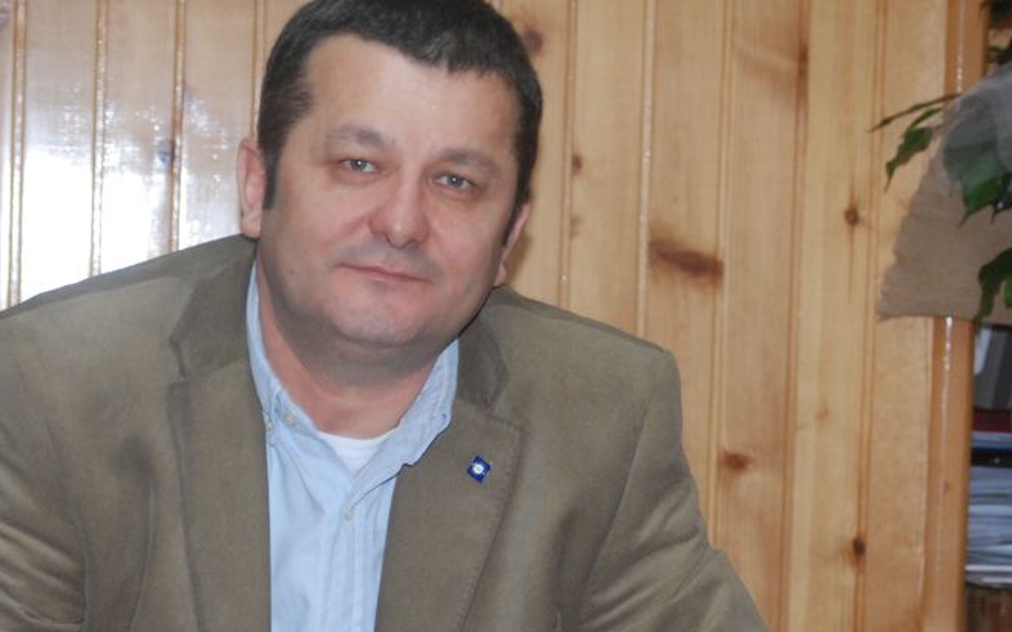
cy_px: 439
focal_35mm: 114
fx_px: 3143
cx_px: 396
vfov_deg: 11.5
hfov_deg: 18.3
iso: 1250
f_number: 5.6
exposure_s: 1/60
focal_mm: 48
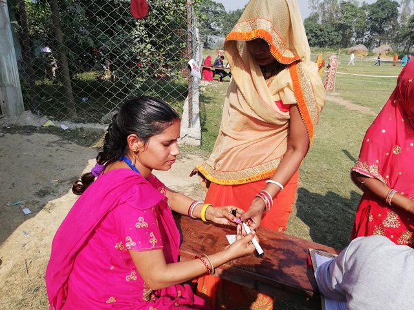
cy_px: 155
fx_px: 311
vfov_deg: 53.1
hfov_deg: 67.3
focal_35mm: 26
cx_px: 207
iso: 50
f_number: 2.2
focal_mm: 3.81
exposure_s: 1/809
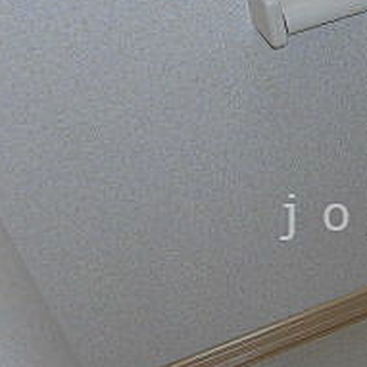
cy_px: 217
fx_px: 852
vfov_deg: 24.3
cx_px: 411
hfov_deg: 22.8
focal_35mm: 71
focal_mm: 4.3
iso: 100
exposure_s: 1/30
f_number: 3.1
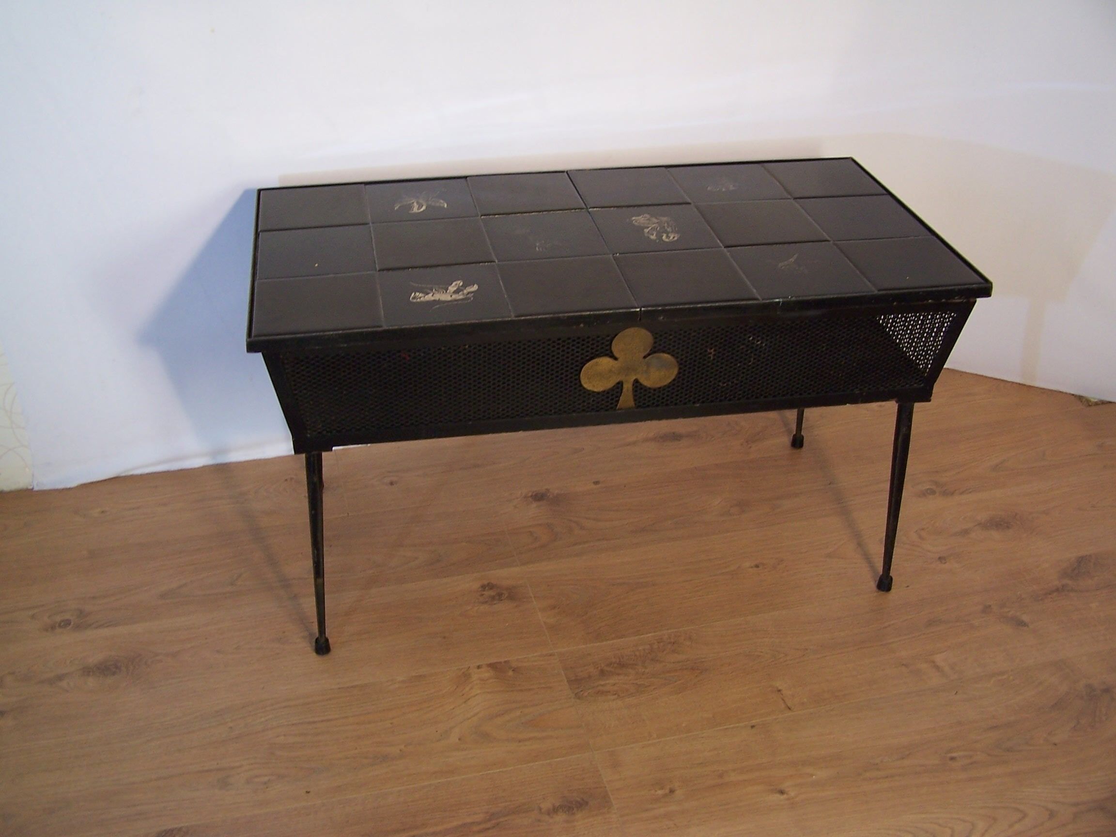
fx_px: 1225
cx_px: 558
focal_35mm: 38
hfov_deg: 49.0
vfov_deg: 37.7
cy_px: 418
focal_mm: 6.3
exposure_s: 1/30
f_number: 2.8
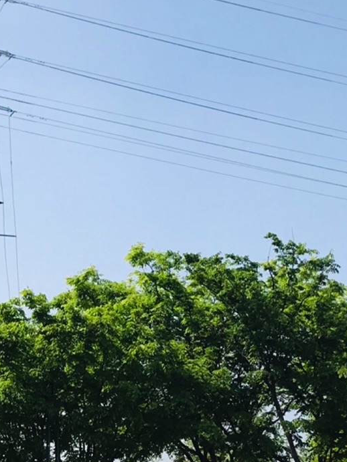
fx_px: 1110
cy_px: 382
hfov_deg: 17.5
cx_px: 303
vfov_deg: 23.2
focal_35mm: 83
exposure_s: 1/2179
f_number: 1.8
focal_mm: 3.99
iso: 20
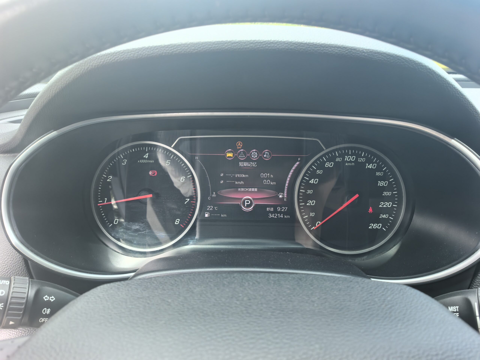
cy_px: 180
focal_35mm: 27
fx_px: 374
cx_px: 240
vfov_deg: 51.4
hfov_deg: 65.3
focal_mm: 6.98
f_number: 4
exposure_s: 1/100
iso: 100
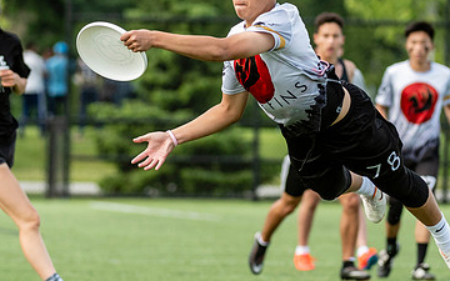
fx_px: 6856
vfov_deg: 2.4
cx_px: 297
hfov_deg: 3.8
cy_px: 123
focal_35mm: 559
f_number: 4
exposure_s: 1/1250
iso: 720
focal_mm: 200
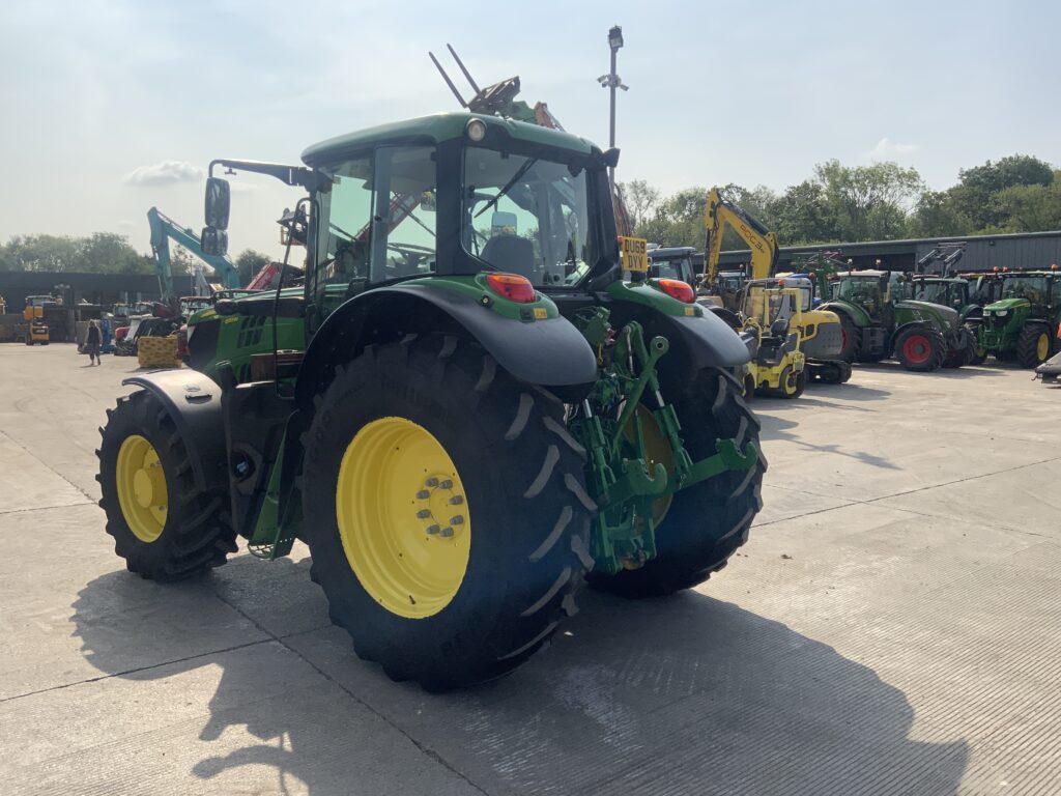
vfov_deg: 48.2
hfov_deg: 61.7
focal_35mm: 29
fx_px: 889
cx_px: 530
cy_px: 398
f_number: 1.8
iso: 20
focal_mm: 3
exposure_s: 1/2801
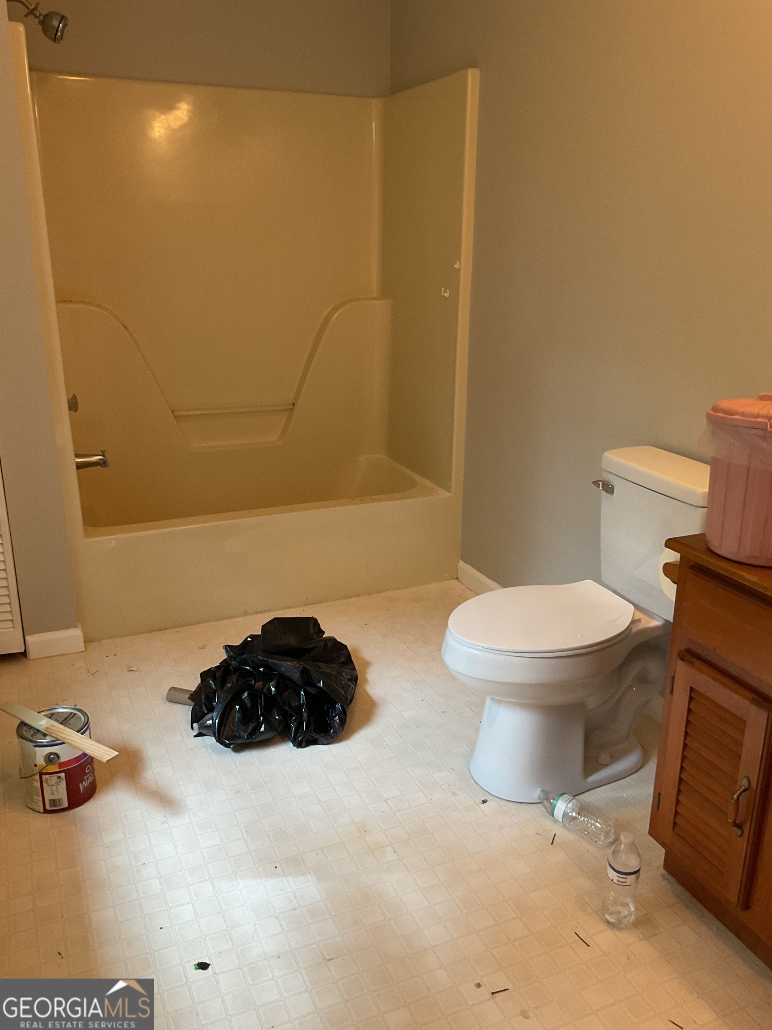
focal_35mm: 29
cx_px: 386
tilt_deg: -19.7
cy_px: 515
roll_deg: -1.4
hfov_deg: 48.2
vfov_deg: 61.7
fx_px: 862
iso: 100
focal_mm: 3
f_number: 1.8
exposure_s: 1/60
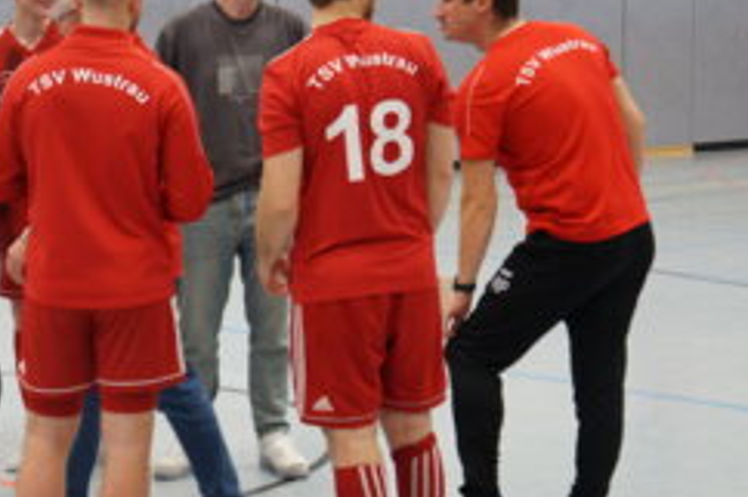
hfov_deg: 19.4
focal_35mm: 104
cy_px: 250
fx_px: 2159
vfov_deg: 13.1
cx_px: 139
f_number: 4.5
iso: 1600
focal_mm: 42
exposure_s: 1/80
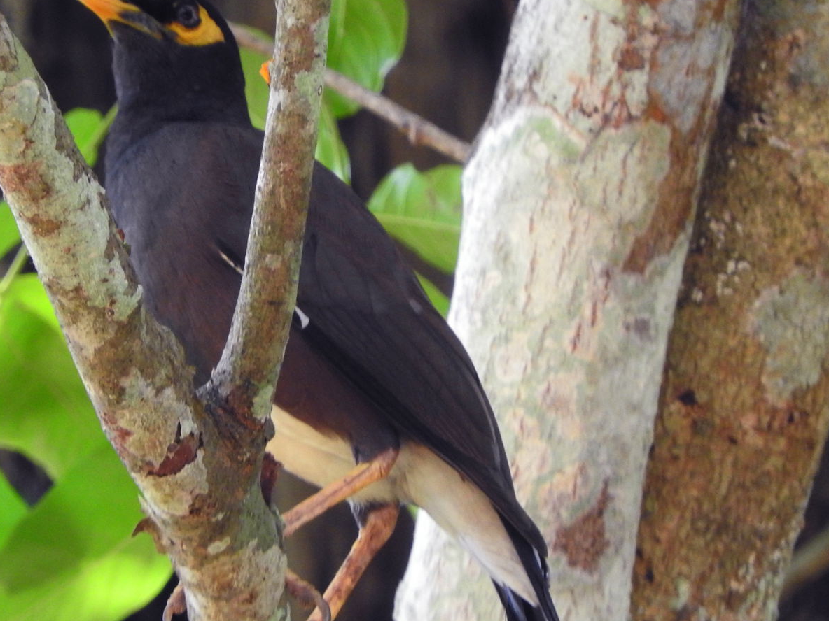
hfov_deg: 1.1
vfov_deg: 0.8
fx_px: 42724
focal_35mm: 1784
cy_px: 314
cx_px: 272
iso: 400
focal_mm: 197.1
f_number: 5.6
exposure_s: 1/80
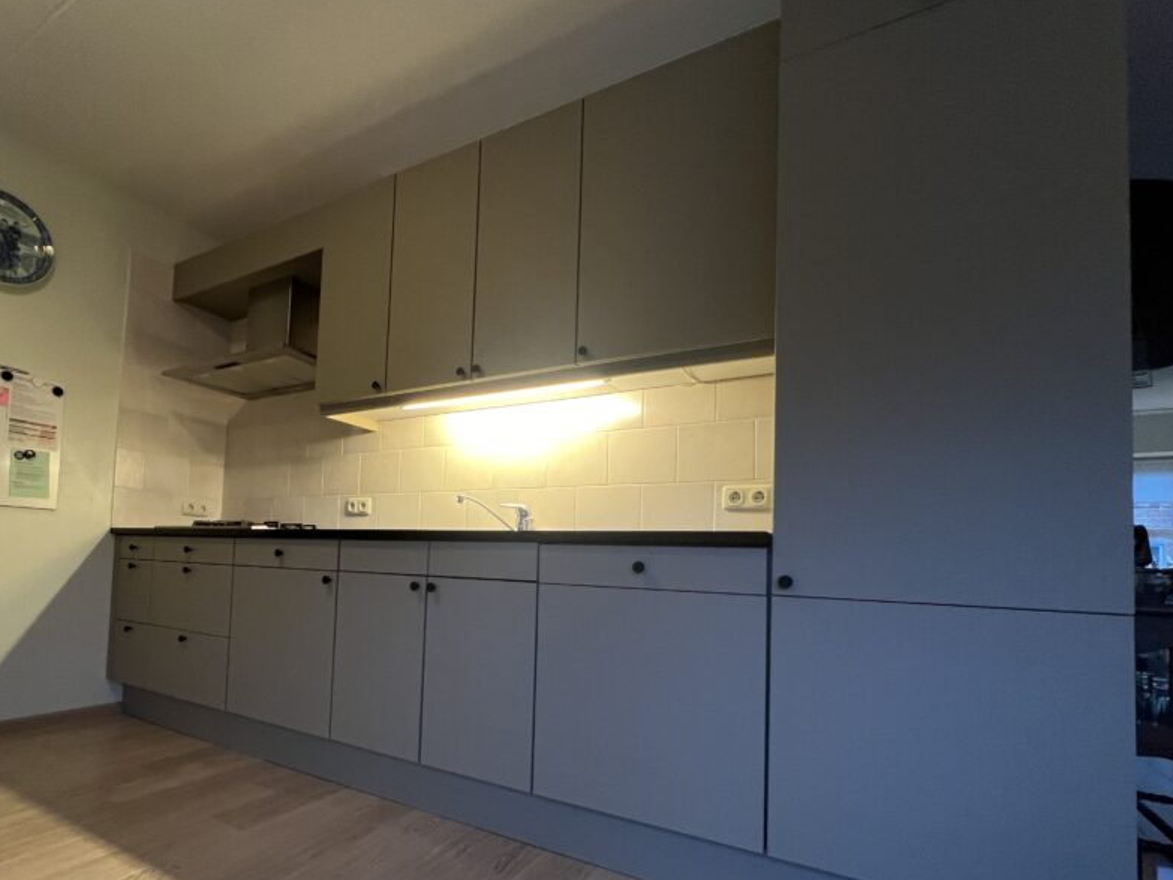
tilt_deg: +3.4
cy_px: 534
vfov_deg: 73.8
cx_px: 488
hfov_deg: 90.2
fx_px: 576
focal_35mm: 17
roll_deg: -2.2
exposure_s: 1/50
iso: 160
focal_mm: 1.57
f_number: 1.8
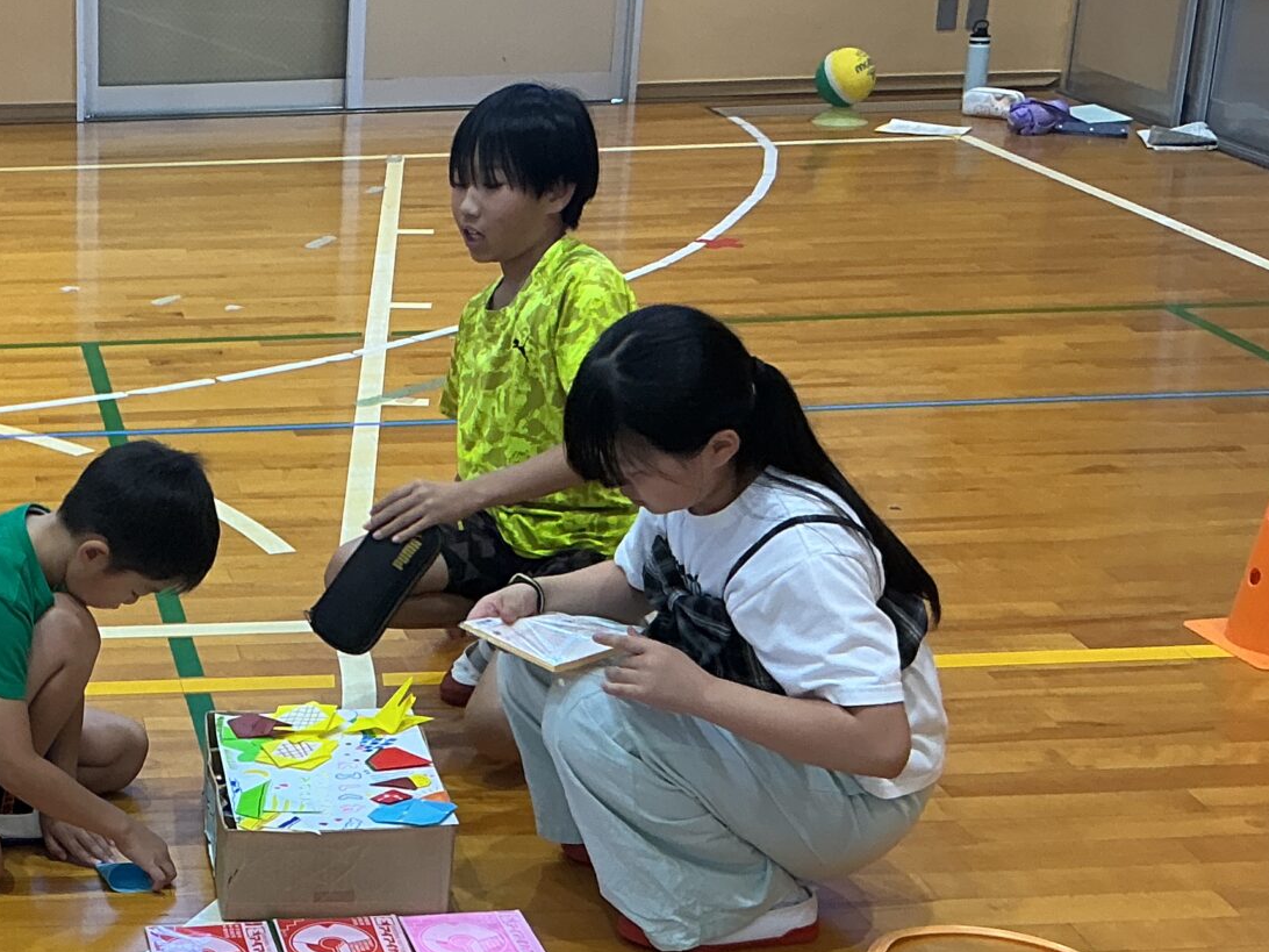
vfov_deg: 21.4
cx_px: -6
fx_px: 2493
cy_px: 703
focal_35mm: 68
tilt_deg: -21.3
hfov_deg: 27.0
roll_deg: +0.4
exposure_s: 1/100
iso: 50
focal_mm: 3
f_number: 1.8
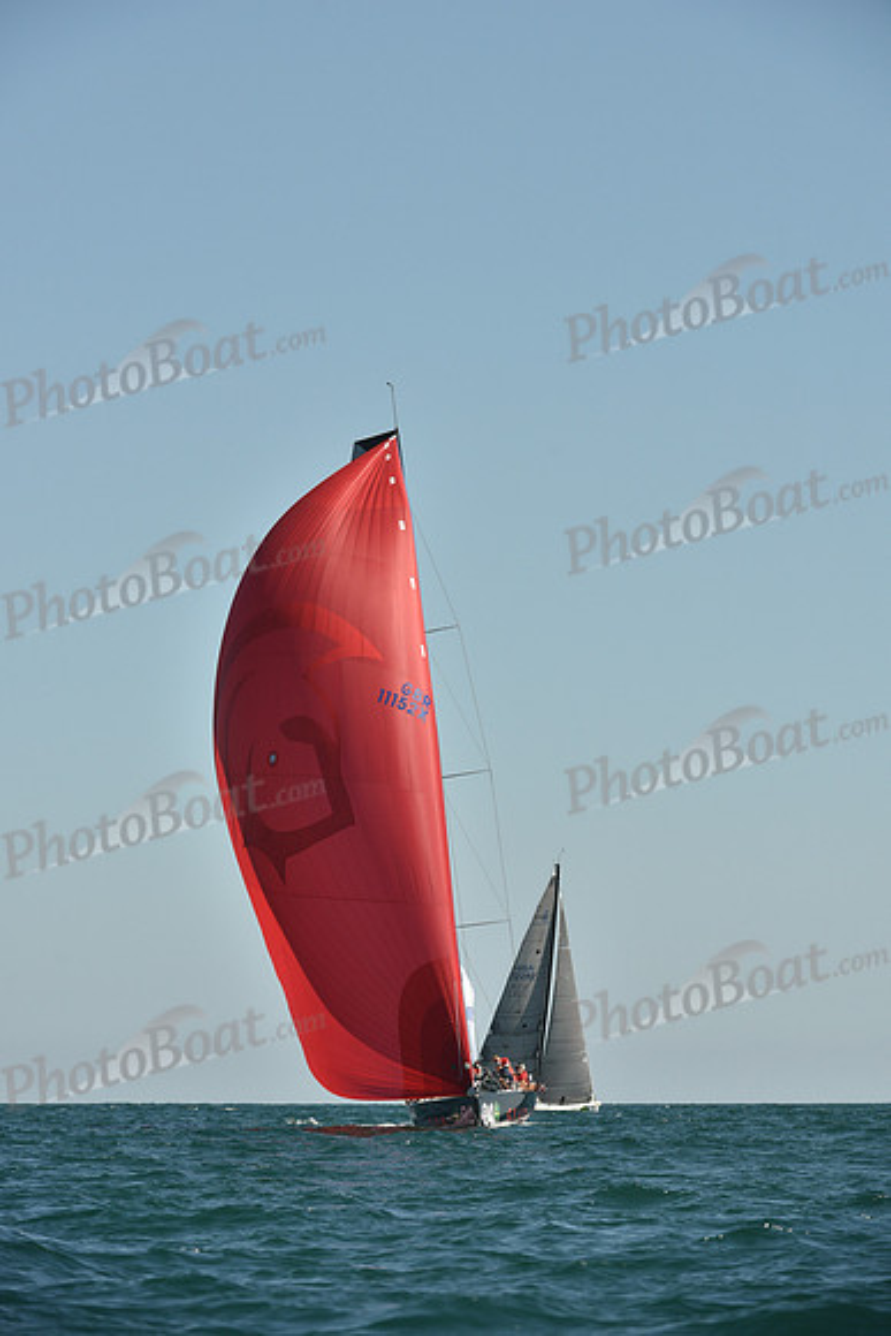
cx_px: 446
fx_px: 7420
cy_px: 668
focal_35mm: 200
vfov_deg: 10.3
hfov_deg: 6.9
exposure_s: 1/1000
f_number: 7.1
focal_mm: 200
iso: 250
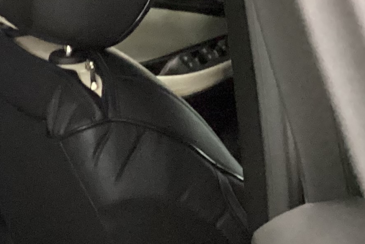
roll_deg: +0.0
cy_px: 191
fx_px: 1207
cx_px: -212
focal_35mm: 119
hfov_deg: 15.6
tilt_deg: -22.1
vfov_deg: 11.5
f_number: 2.4
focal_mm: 3.3
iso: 640
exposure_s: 1/25
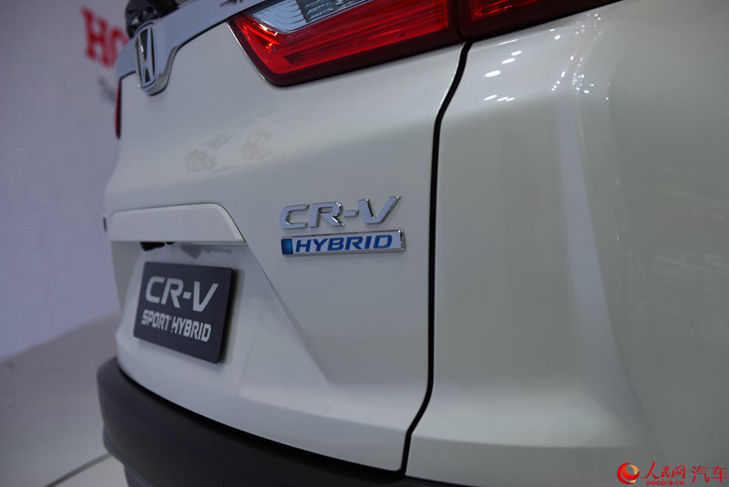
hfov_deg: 41.1
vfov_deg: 28.1
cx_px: 364
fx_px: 972
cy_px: 244
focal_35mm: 48
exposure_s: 1/800
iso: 200
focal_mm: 48
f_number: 3.2
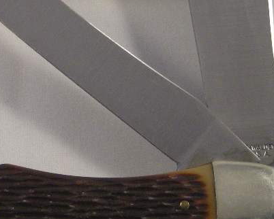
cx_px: 48
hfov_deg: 10.2
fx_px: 1533
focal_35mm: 189
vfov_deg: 8.2
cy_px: 33
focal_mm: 12.3
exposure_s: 1/60
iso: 266
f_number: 3.9
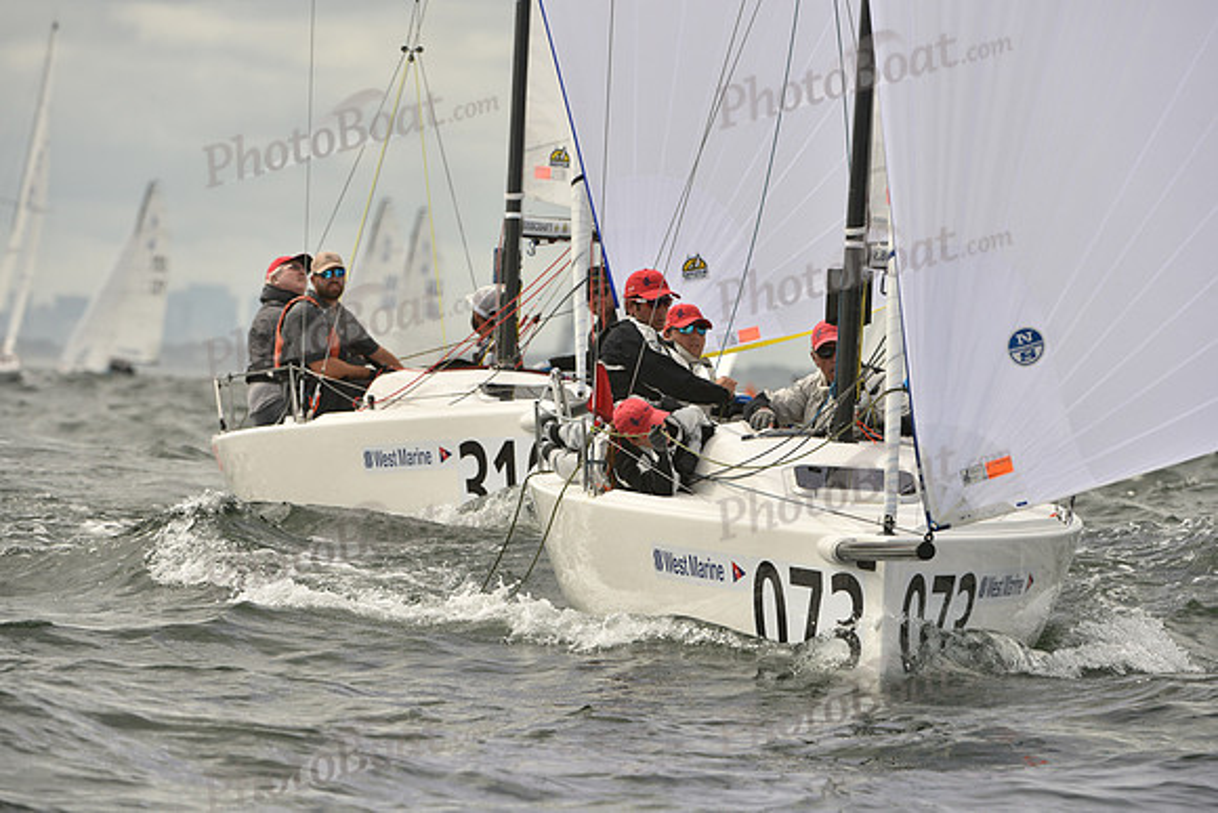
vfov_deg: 3.8
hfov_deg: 5.7
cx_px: 609
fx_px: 12182
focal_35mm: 360
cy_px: 406
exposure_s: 1/1000
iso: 320
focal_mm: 360
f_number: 9
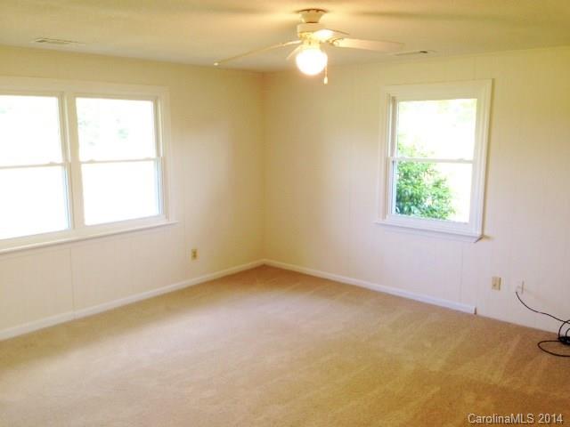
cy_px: 214
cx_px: 285
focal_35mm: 33
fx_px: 543
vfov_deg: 42.9
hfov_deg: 55.4
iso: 50
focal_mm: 4.12
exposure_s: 1/30
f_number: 2.4
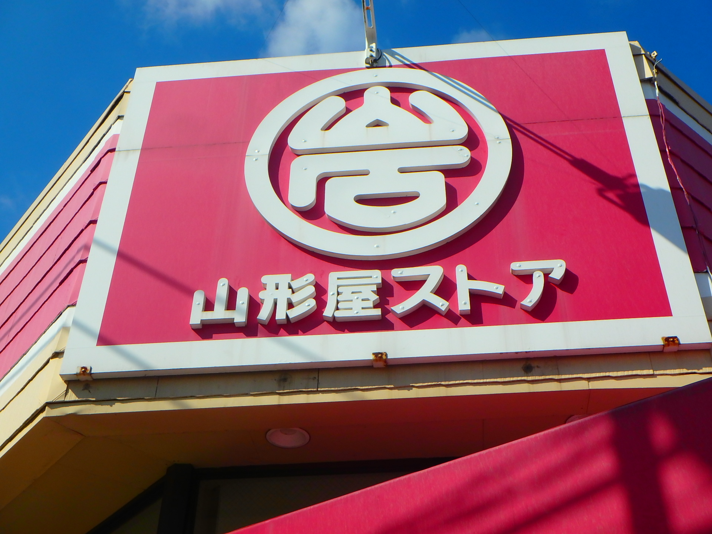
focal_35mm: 42
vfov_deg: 34.3
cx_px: 356
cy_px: 267
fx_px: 864
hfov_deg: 44.8
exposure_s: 1/1250
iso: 125
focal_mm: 7.5
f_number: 5.2
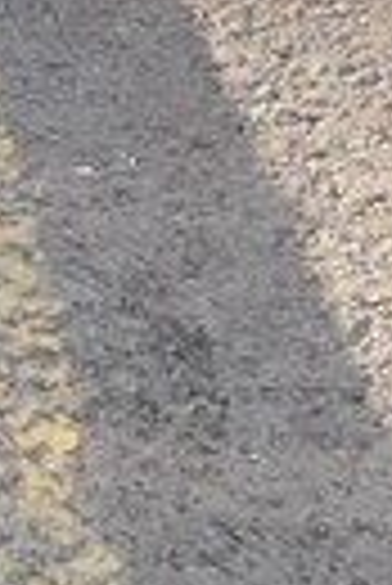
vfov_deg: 16.4
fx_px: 1743
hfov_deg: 12.7
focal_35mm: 107
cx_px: 365
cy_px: -428
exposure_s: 1/50
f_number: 1.9
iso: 50
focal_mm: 3.6
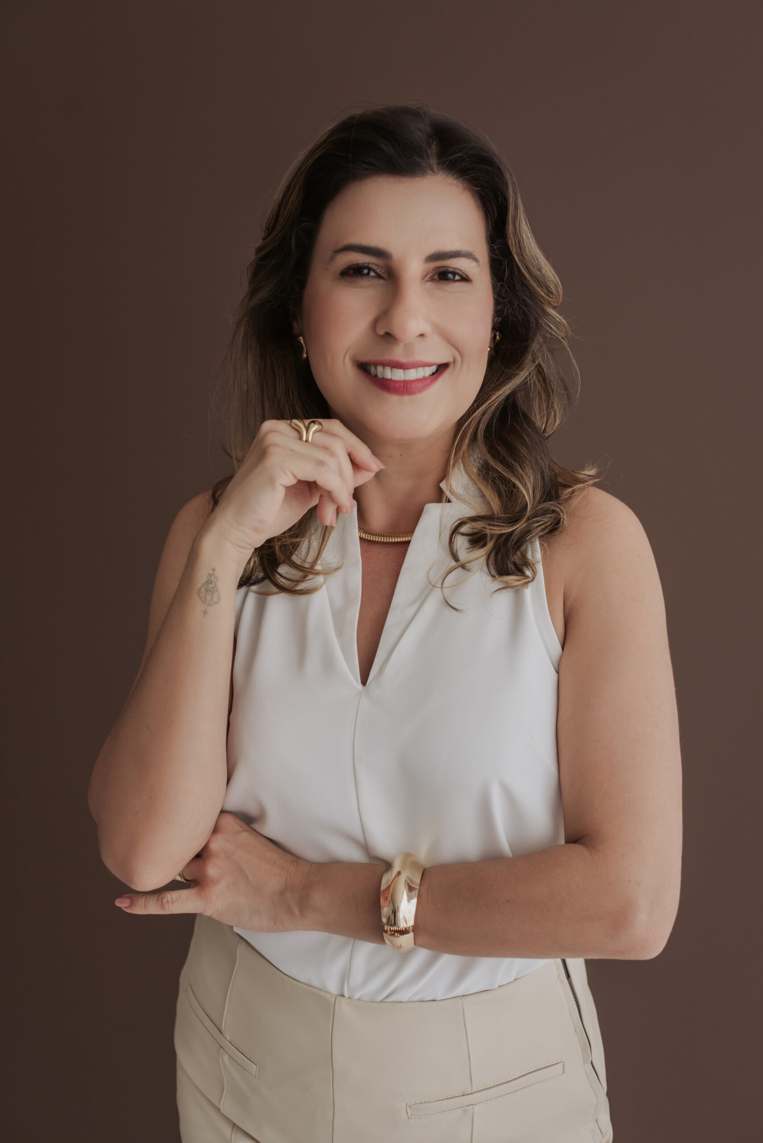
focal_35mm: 50
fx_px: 1588
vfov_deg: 39.6
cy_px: 572
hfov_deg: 27.0
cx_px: 382
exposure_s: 1/400
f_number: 4.5
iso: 160
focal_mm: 50
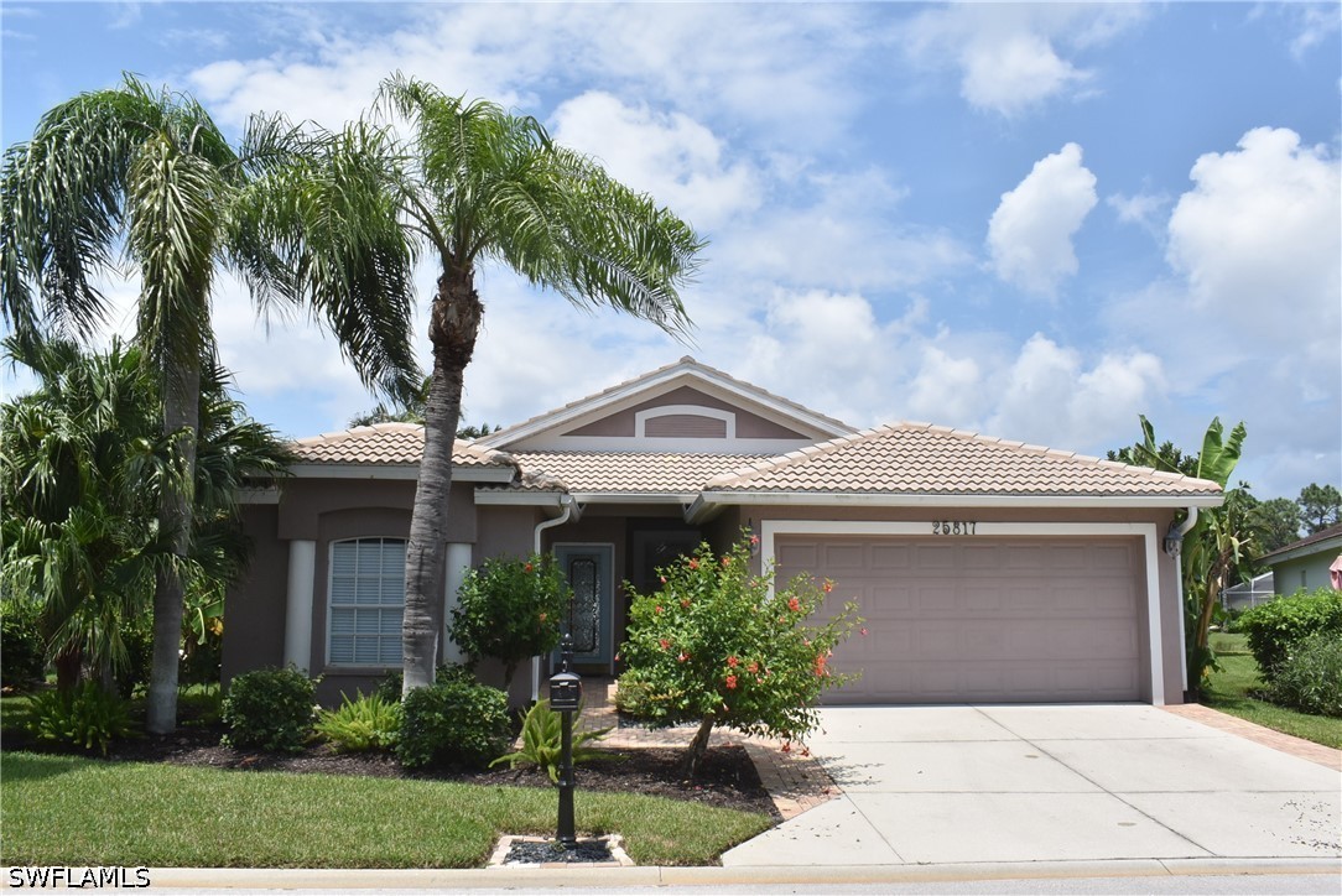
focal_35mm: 30
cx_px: 671
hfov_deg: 61.9
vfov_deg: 43.7
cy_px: 448
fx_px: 1119
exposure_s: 1/200
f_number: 22
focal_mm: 20
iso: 400
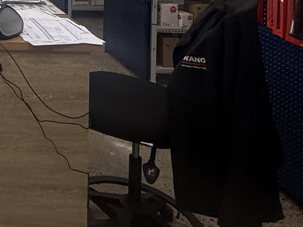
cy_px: -120
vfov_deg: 22.3
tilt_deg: +1.1
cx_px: -119
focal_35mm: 53
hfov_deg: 27.9
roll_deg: +0.1
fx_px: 464
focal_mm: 2.22
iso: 80
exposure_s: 1/100
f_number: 2.2
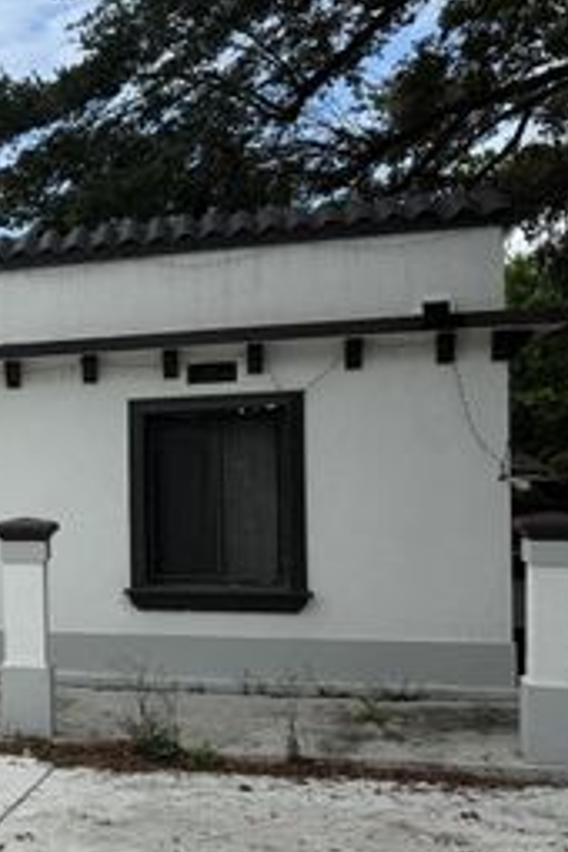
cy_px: 493
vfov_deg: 40.2
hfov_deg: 23.7
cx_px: -204
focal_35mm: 49
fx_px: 1160
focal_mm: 6.76
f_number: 1.78
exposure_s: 1/4975
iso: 80
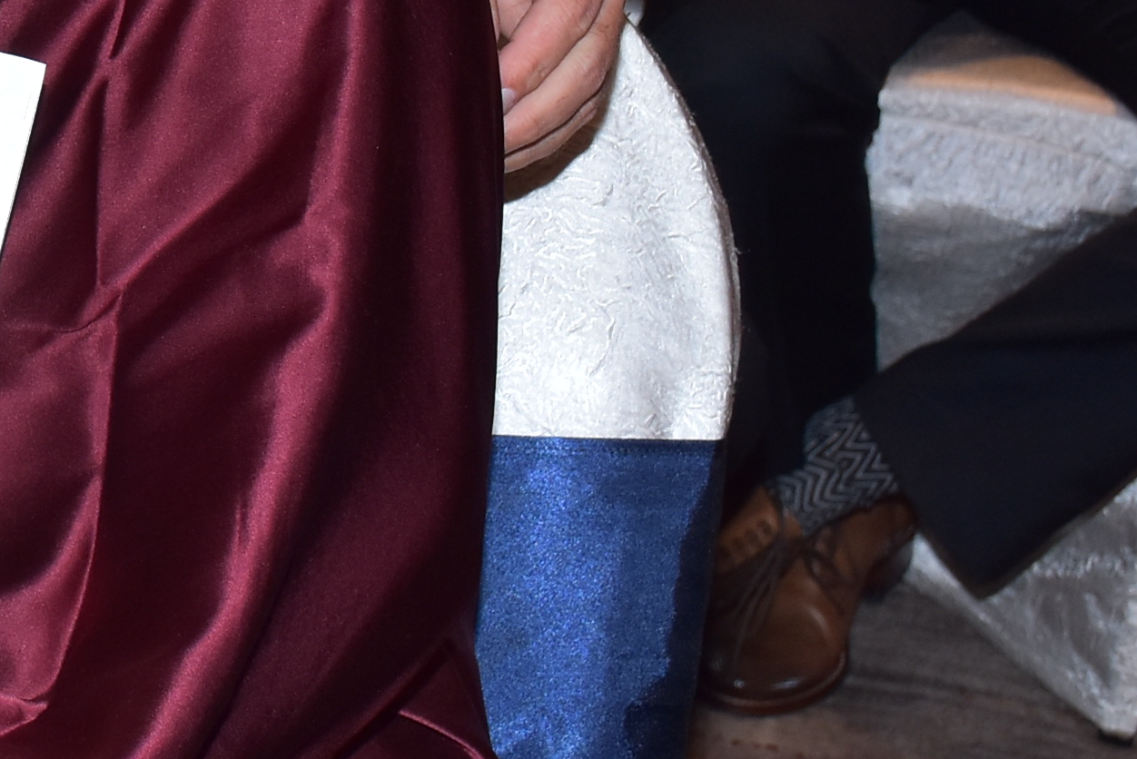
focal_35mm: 140
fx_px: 4423
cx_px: -410
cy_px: -289
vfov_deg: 9.6
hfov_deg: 14.0
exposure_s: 1/125
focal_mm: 26
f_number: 5.6
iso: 500
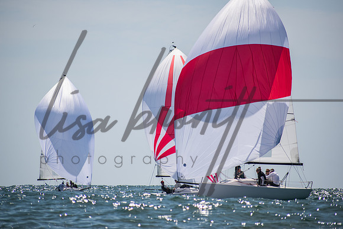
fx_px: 3431
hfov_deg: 5.7
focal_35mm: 360
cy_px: 114
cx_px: 172
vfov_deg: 3.8
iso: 200
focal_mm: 240
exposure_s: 1/1250
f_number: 6.3
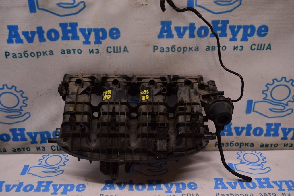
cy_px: 98
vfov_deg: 35.4
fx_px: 306
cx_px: 147
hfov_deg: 51.3
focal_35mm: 38
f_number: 4
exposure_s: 1/400
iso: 1600
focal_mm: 25
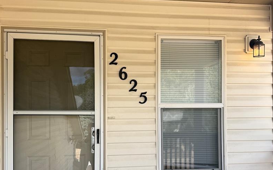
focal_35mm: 35
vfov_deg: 35.9
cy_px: 113
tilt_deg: +1.0
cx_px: 139
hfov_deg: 55.3
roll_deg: +0.8
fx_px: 260
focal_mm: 6.76
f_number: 1.78
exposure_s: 1/979
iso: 80
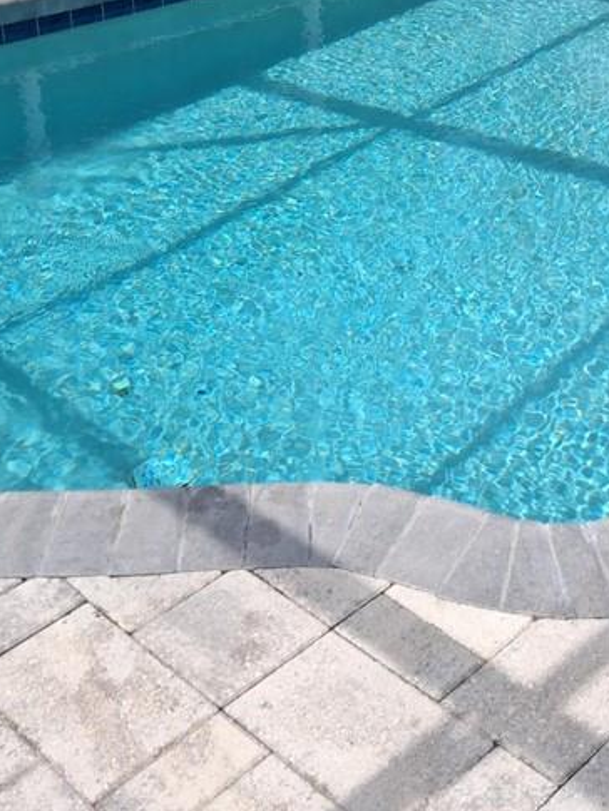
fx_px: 1336
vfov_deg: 33.0
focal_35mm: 57
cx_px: 375
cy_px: 182
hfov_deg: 25.6
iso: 25
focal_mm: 4
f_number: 1.8
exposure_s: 1/347
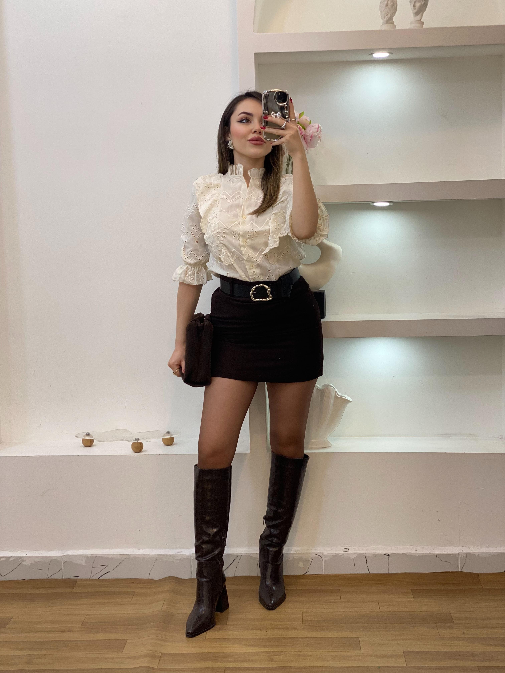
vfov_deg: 36.8
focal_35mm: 52
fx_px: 1011
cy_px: 336
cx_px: 252
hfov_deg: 28.0
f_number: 2
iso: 64
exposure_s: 1/100
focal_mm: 6
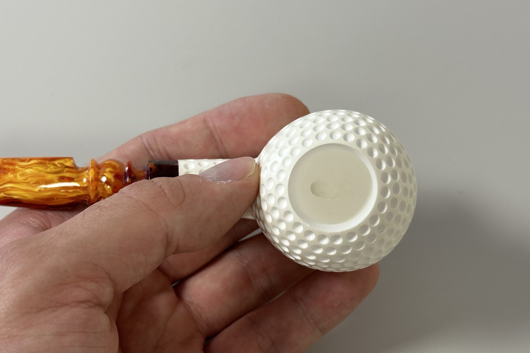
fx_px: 883
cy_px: 187
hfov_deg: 33.4
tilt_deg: -54.9
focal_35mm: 60
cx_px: 242
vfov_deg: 22.6
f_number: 1.78
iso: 80
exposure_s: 1/78
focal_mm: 6.86
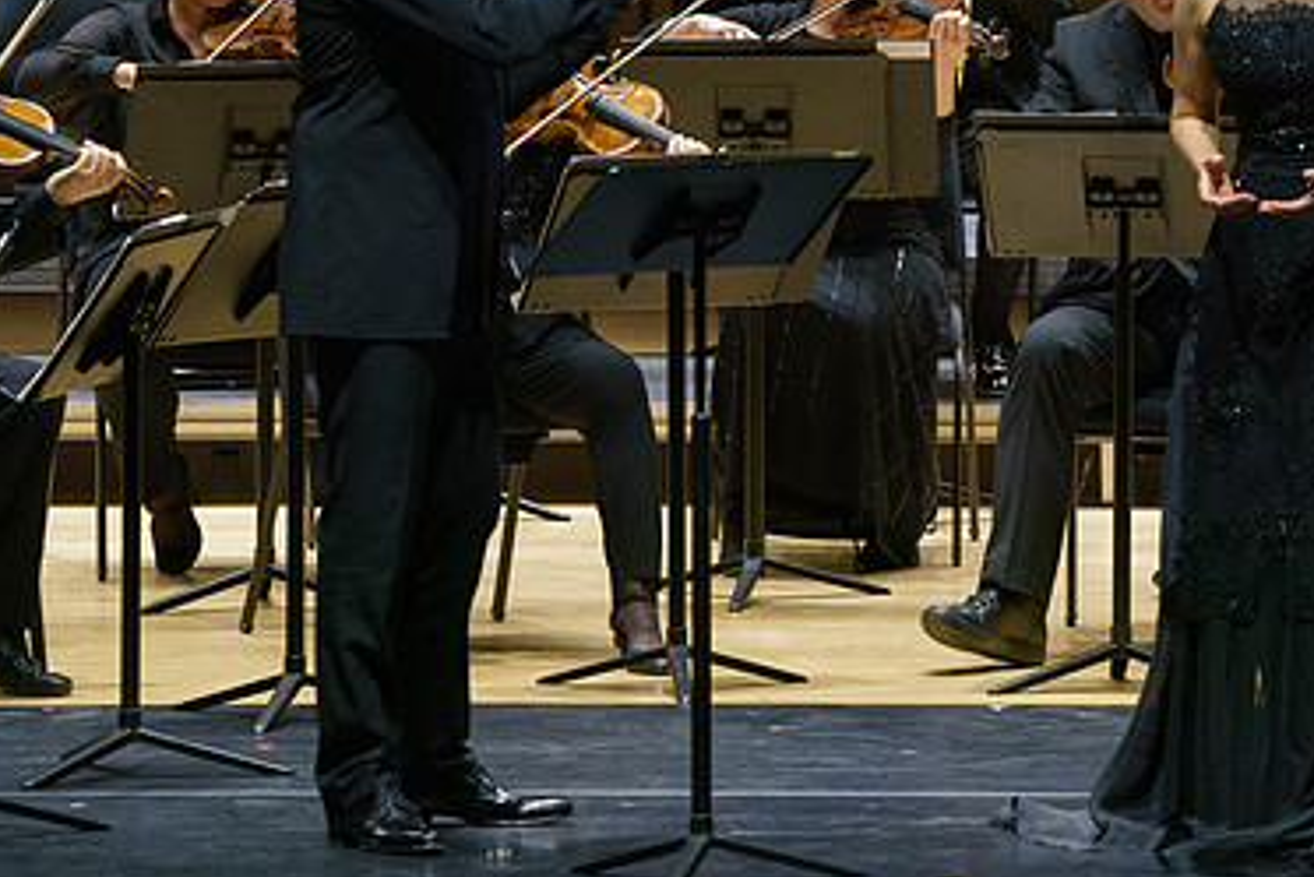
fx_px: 18220
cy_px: 234
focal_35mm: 499
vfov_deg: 2.8
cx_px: 951
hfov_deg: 4.1
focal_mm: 321
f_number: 7.1
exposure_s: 1/250
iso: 3200
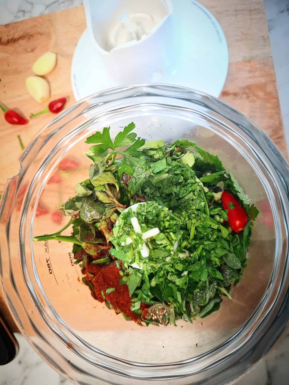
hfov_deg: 58.9
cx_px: 144
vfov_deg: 73.9
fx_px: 256
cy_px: 192
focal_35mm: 23
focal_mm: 5.54
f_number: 1.8
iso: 250
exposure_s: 1/50
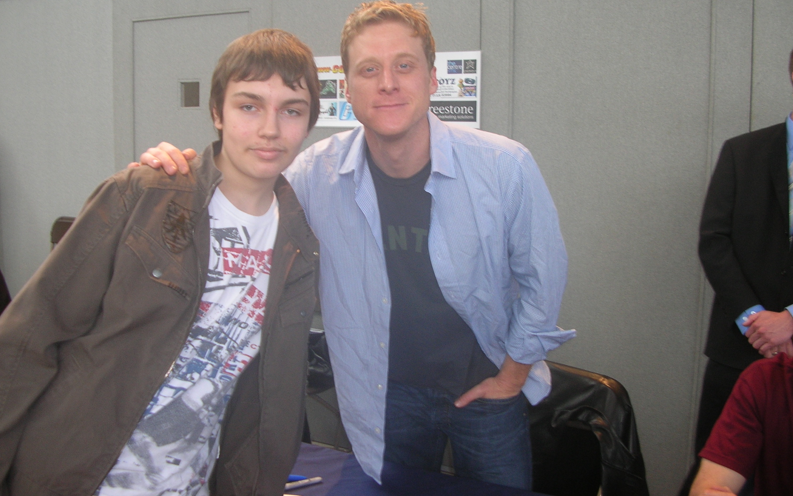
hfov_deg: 51.5
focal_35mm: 38
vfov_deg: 33.5
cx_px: 396
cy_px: 201
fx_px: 821
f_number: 2.8
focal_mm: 5.8
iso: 50
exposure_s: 1/30
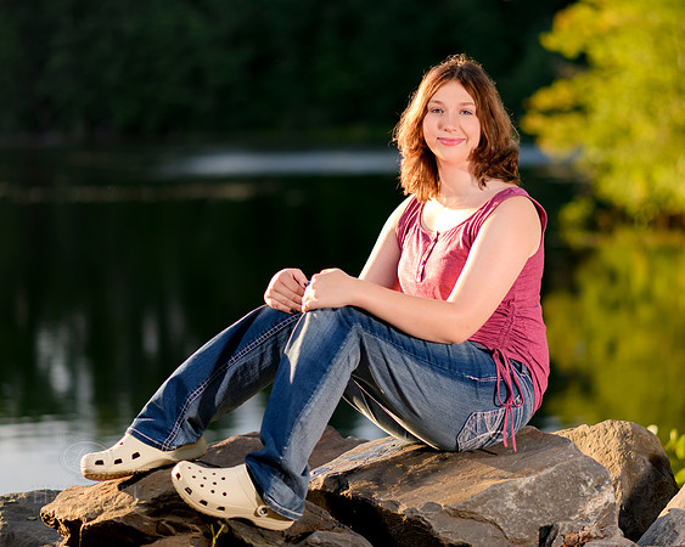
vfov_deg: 14.5
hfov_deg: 18.1
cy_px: 244
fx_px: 2149
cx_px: 378
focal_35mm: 106
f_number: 1.8
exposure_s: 1/800
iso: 125
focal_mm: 85
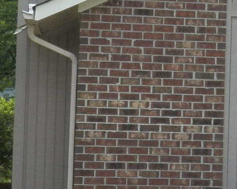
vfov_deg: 7.8
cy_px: 71
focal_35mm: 197
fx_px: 1382
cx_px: 451
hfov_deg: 9.3
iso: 125
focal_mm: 7.1
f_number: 4
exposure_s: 1/500
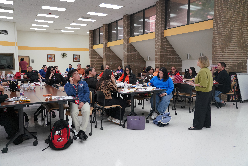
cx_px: 124
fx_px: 186
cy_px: 83
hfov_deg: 67.4
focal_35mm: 27
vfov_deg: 47.9
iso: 1600
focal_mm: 27
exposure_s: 1/160
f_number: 4
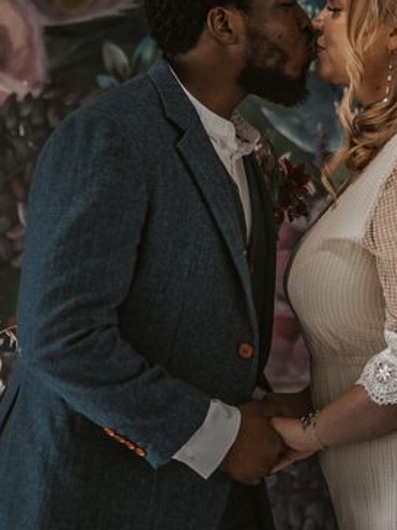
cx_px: 196
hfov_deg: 6.6
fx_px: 3443
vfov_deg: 8.8
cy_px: 319
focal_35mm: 225
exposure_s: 1/250
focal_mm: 85
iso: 1250
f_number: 1.4
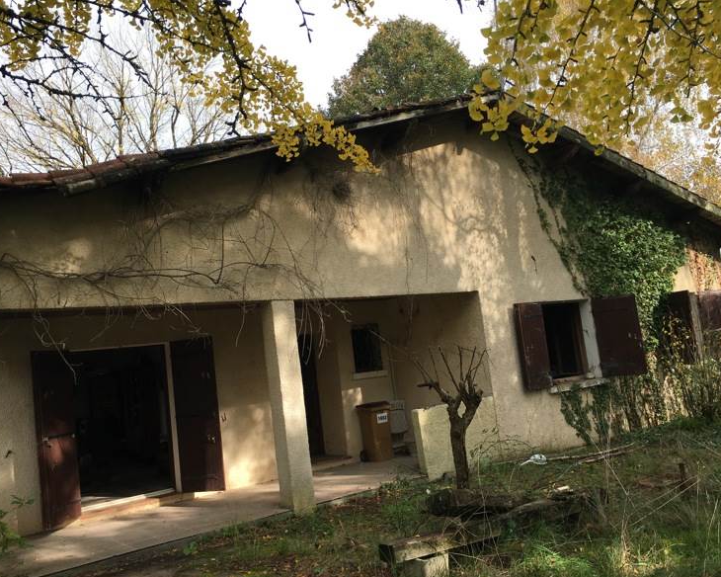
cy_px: 295
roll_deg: +6.4
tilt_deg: +7.4
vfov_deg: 47.1
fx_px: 662
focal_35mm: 31
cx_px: 334
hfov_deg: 57.1
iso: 25
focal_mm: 4.15
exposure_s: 1/455
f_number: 2.2
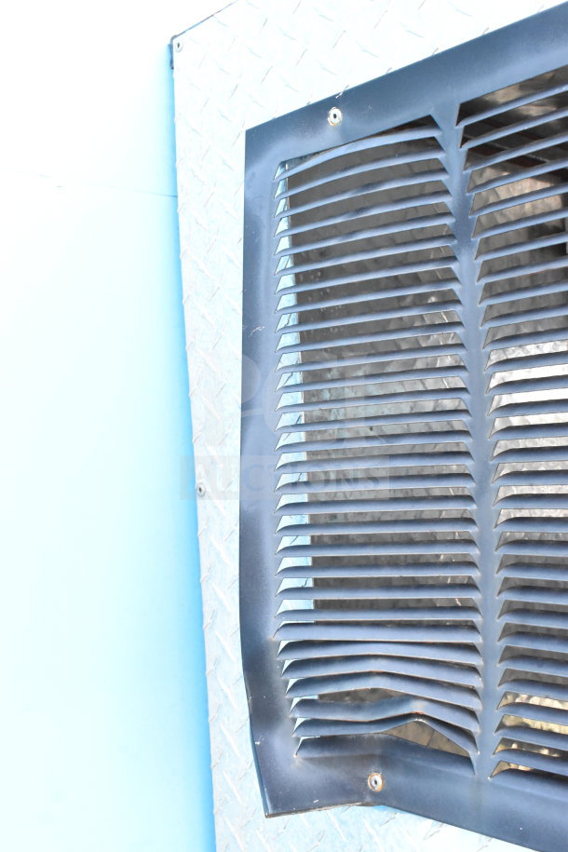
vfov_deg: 47.9
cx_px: 284
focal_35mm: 40
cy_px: 426
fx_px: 958
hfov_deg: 33.0
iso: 6400
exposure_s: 1/500
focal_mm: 27
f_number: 11
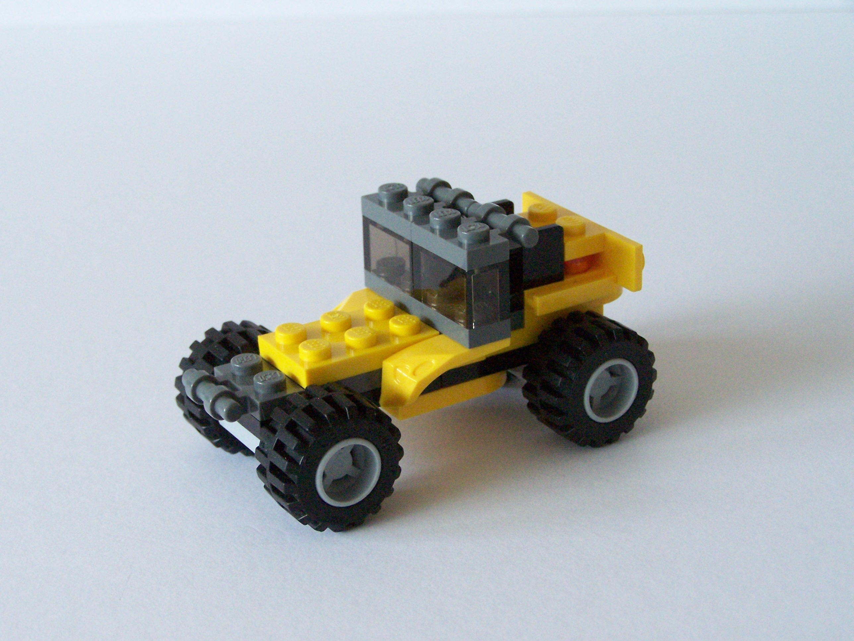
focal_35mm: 67
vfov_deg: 21.9
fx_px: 1653
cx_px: 427
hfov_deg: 29.0
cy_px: 320
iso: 400
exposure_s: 1/10
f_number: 3.6
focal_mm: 11.1
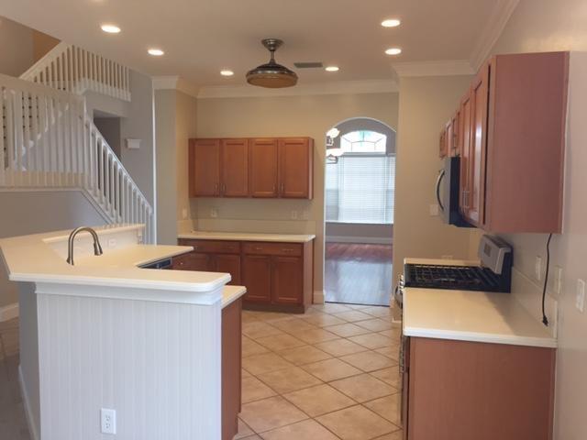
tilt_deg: -3.1
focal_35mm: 29
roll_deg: -2.8
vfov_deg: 48.2
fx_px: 492
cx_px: 294
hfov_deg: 61.7
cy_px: 220
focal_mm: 4.15
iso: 32
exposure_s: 1/30
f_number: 2.2
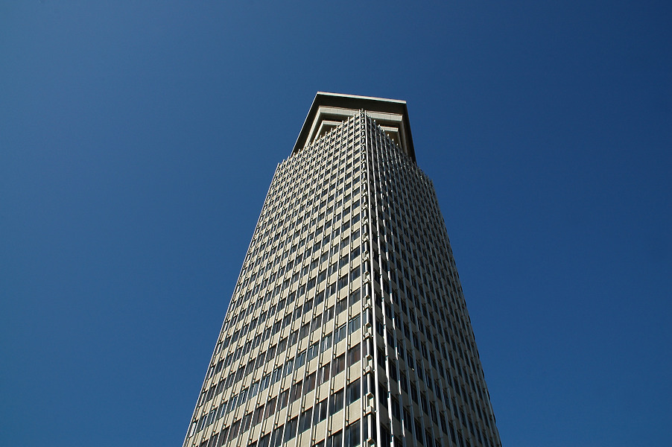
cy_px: 224
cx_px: 336
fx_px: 504
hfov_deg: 67.4
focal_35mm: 27
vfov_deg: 47.9
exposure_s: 1/400
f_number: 10
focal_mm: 18
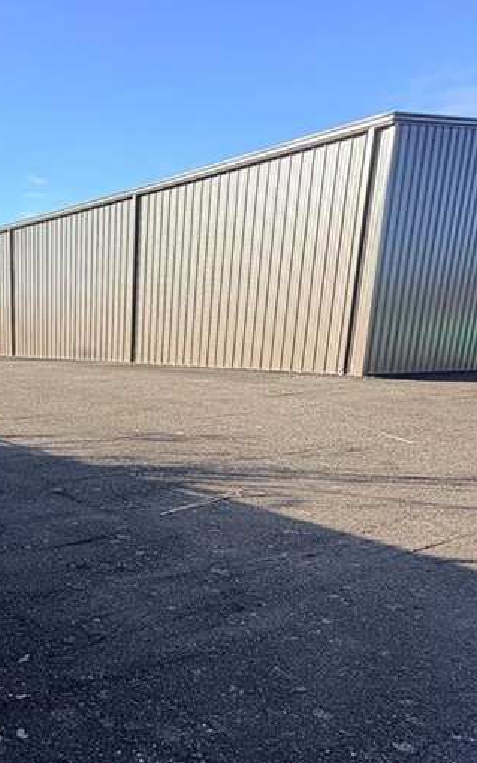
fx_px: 644
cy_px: 530
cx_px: 52
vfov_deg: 59.3
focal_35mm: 31
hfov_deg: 38.0
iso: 40
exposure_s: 1/564
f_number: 2.2
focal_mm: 2.22
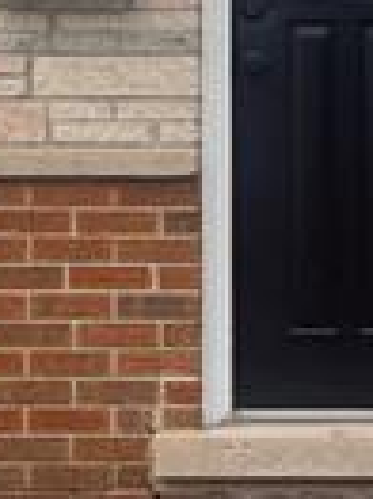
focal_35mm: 141
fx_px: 2029
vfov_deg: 14.0
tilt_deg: -3.6
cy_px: 259
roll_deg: -0.1
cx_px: 373
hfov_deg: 10.4
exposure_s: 1/3021
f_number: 1.78
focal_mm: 6.76
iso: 80
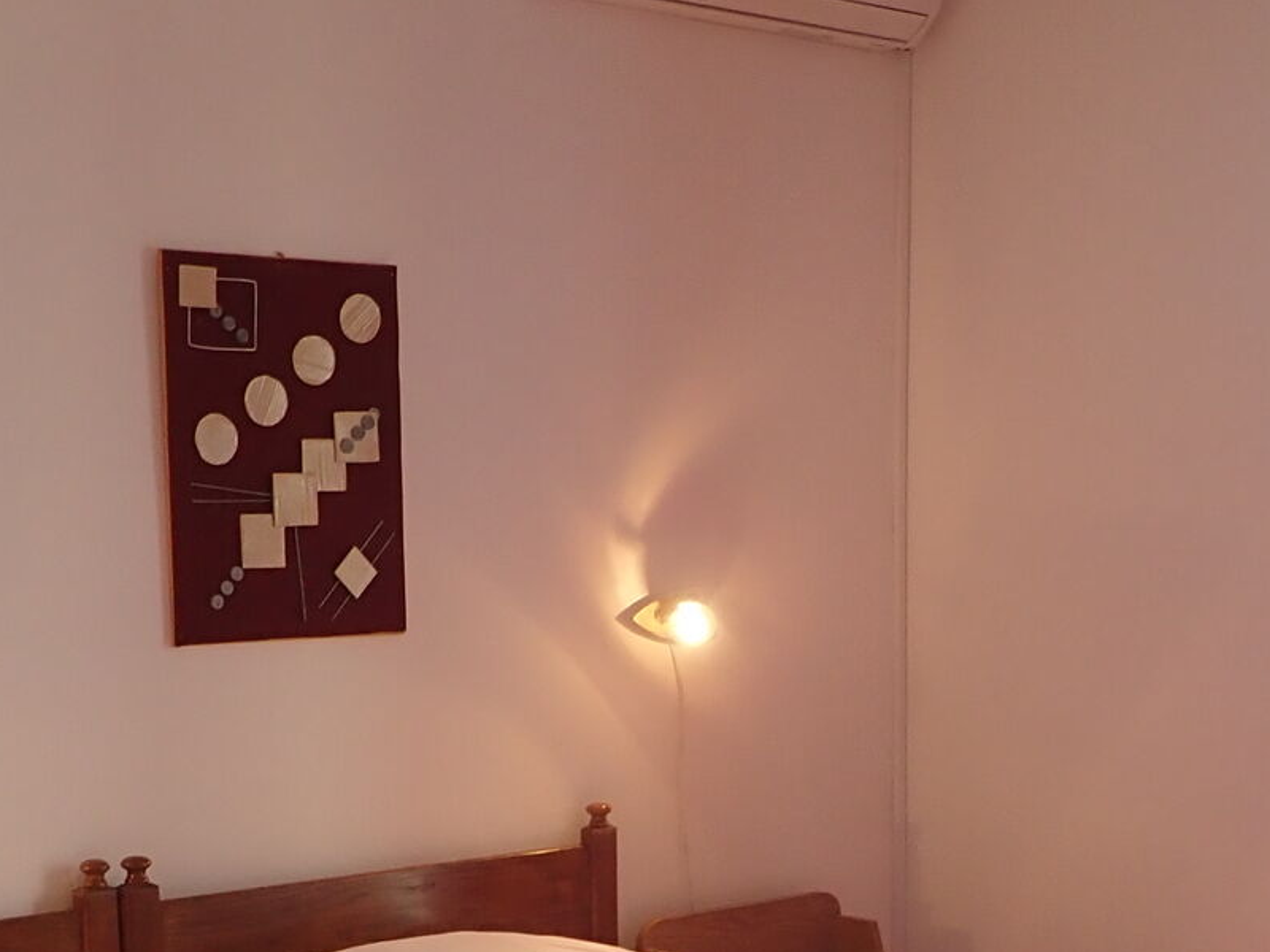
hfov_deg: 30.2
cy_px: 835
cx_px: 702
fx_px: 2348
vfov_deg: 22.4
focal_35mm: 64
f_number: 2
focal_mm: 4.5
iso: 160
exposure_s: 1/60
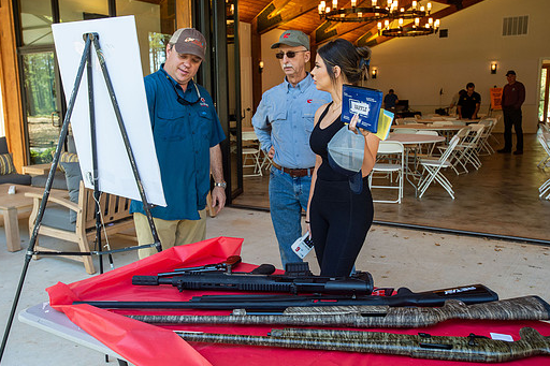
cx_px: 263
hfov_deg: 55.8
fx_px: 519
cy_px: 178
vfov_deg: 38.9
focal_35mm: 34
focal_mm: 30
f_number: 7.1
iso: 1250
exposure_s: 1/200
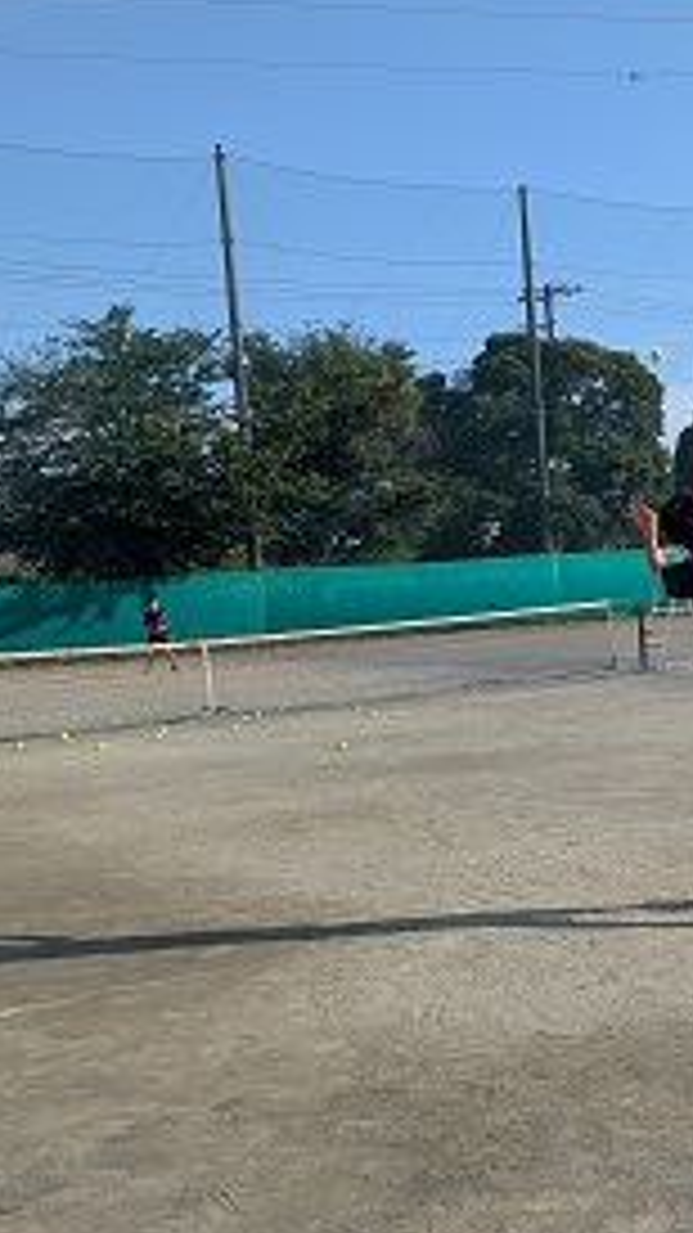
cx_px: 601
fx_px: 1504
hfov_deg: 25.3
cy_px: 734
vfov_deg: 44.4
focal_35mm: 46
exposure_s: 1/1653
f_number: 1.89
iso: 46
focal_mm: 5.43
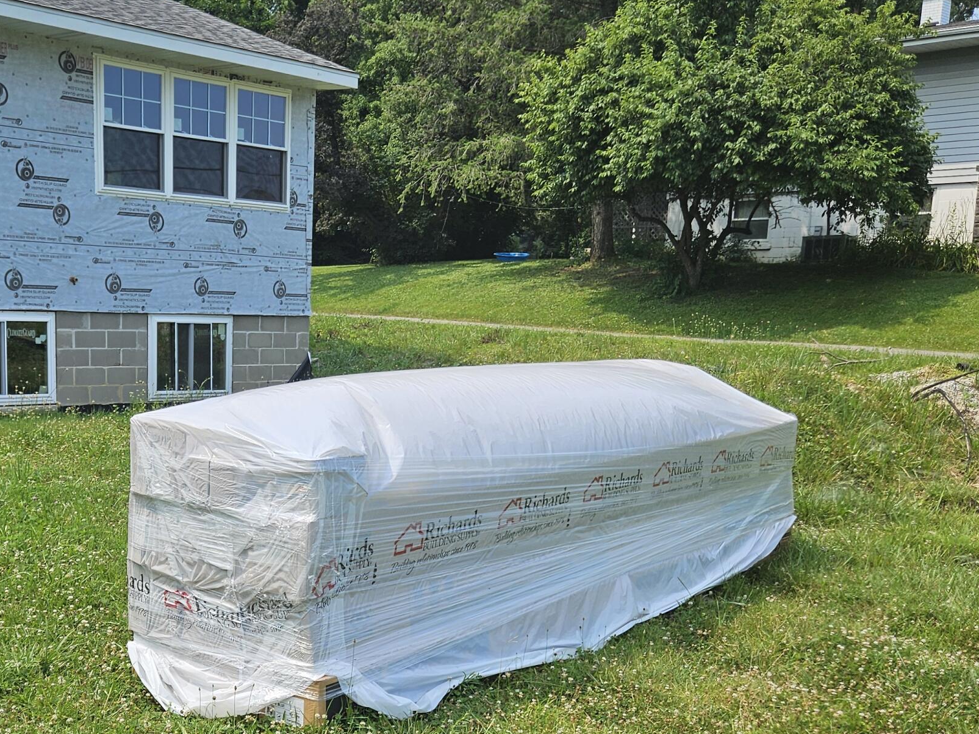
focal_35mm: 43
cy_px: 526
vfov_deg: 33.1
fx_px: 1216
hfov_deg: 43.4
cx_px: 347
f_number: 1.8
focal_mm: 5.4
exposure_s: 1/2000
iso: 25
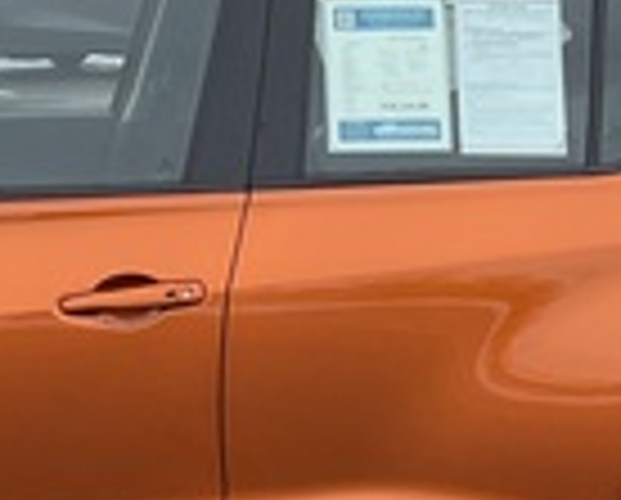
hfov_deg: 14.6
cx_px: 122
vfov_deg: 11.8
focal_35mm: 131
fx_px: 2413
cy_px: 374
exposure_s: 1/709
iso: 25
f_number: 1.8
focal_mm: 3
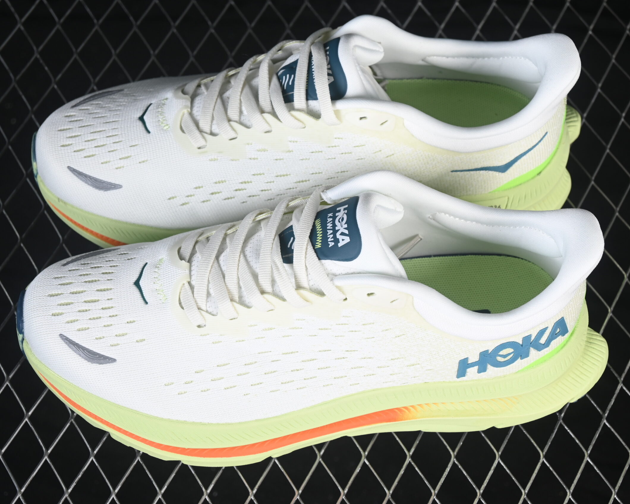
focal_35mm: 85
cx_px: 323
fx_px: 1585
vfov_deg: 18.1
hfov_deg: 22.5
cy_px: 253
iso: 160
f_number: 7.1
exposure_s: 1/80
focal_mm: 50
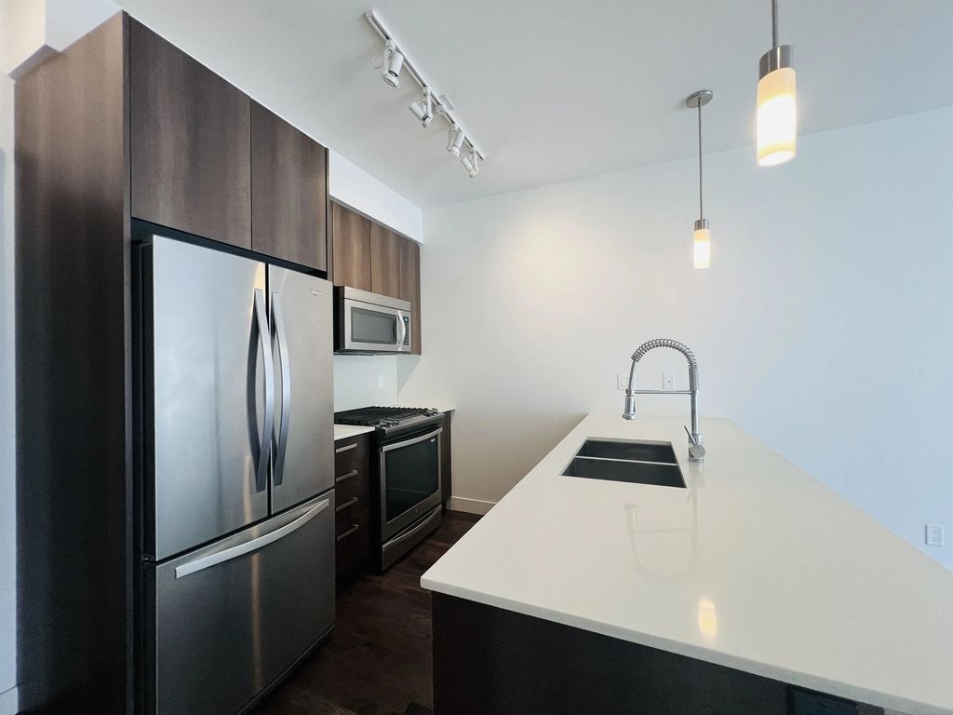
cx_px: 476
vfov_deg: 89.9
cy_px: 358
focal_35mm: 13
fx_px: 358
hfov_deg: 106.2
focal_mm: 1.57
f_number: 1.8
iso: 200
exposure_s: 1/120
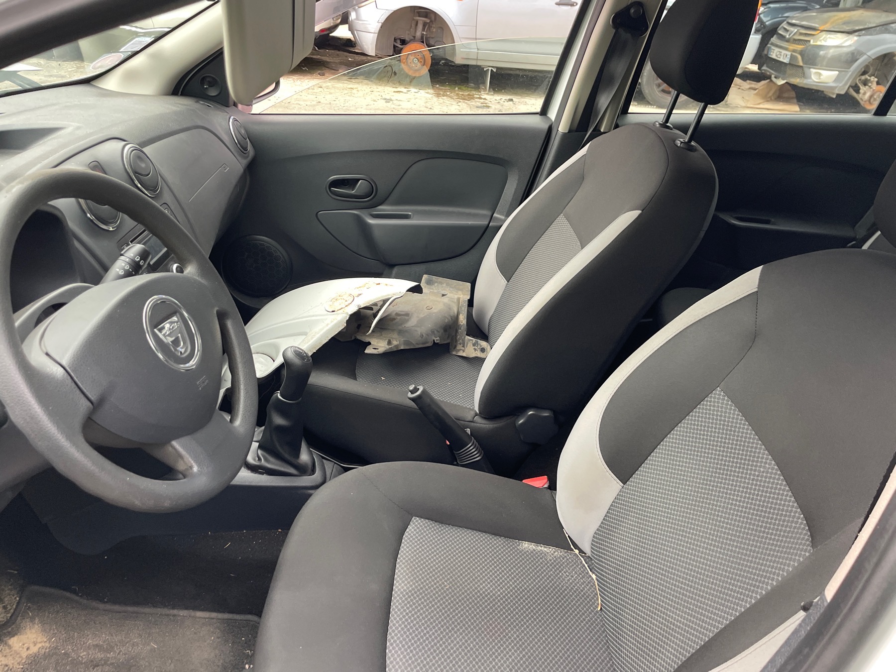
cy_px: 336
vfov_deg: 53.1
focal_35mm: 26
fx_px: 673
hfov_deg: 67.3
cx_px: 448
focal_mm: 4.2
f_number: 1.6
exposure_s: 1/60
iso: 160
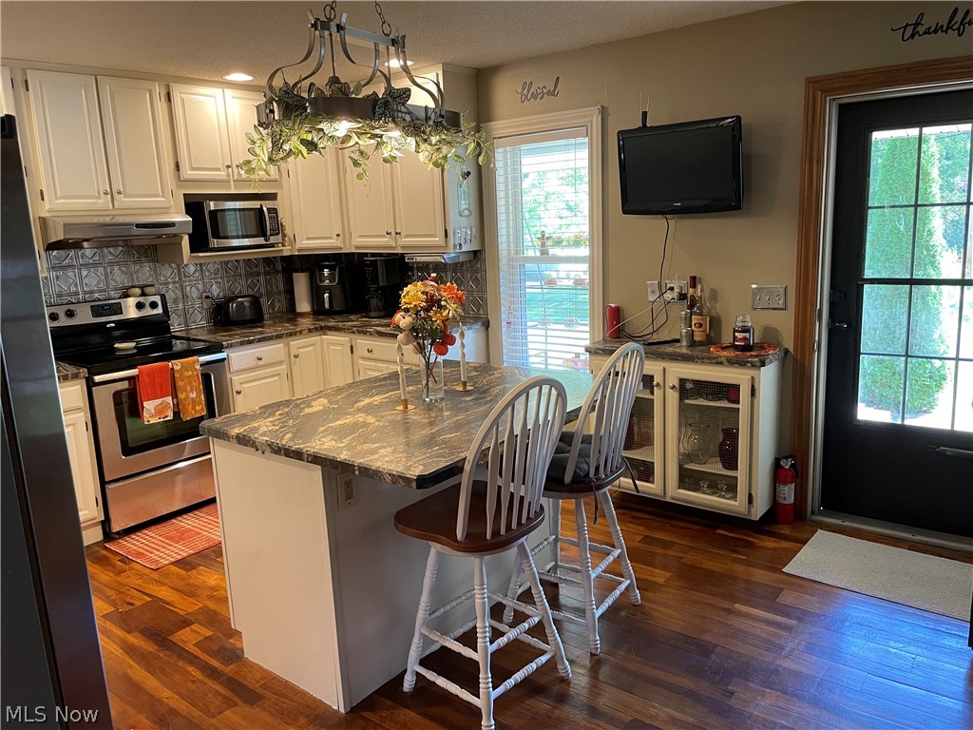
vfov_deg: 53.1
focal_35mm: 26
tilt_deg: -12.6
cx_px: 486
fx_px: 731
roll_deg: +3.0
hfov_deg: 67.3
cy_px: 365
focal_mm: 4.2
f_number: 1.6
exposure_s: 1/60
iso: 160
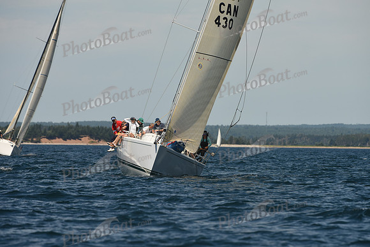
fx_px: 4112
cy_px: 124
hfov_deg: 5.2
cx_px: 185
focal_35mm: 400
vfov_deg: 3.4
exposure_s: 1/800
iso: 250
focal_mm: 400
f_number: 8
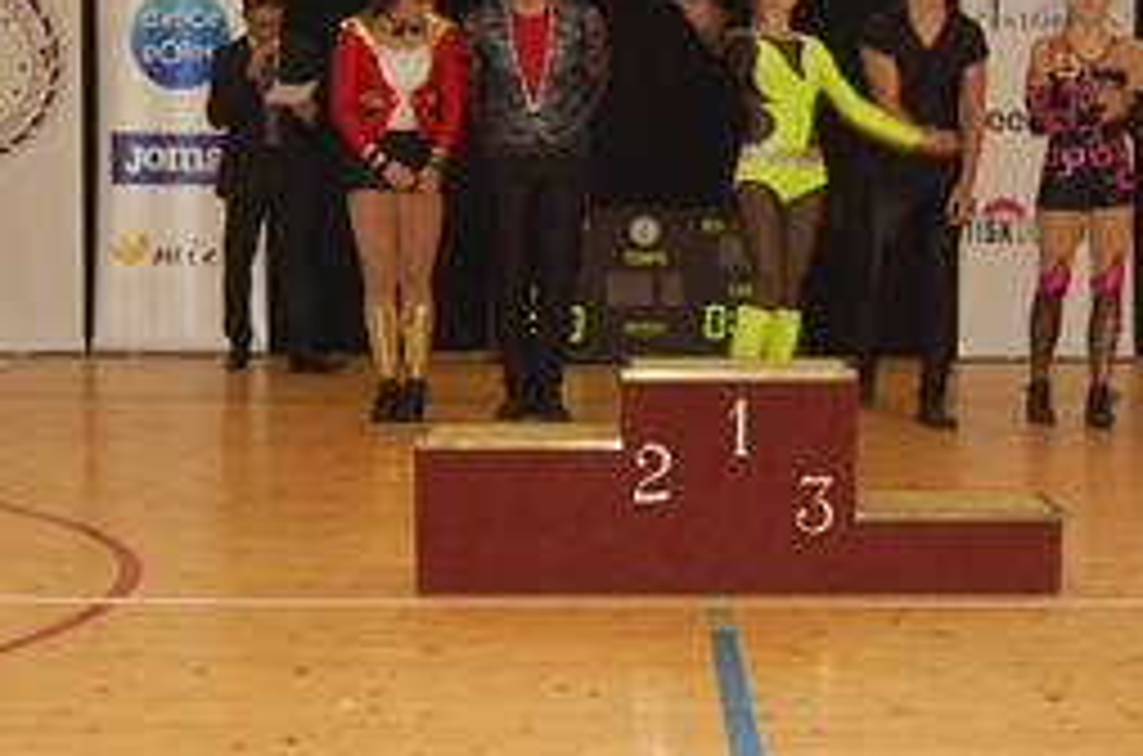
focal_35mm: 71
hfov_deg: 28.5
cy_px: 292
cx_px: 585
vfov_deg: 19.1
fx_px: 2249
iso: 400
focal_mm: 24
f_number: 4
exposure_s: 1/60
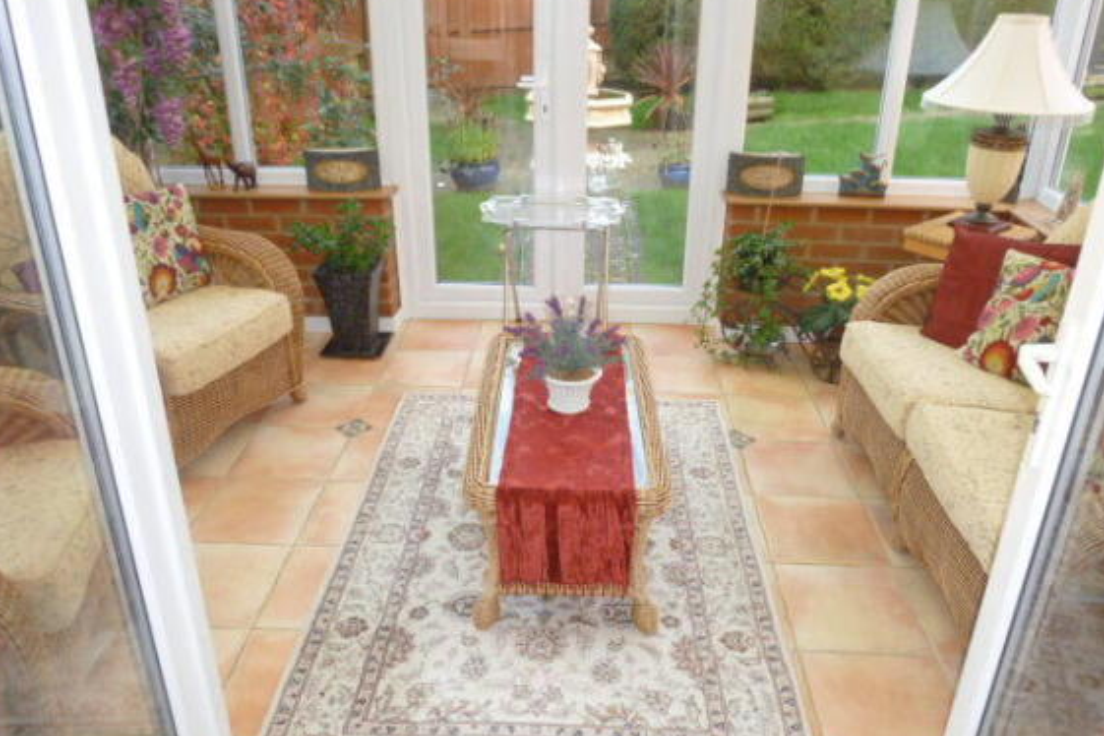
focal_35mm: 27
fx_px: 828
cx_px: 552
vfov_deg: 47.9
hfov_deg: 67.4
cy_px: 353
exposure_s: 1/30
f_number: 3.3
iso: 250
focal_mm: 4.5
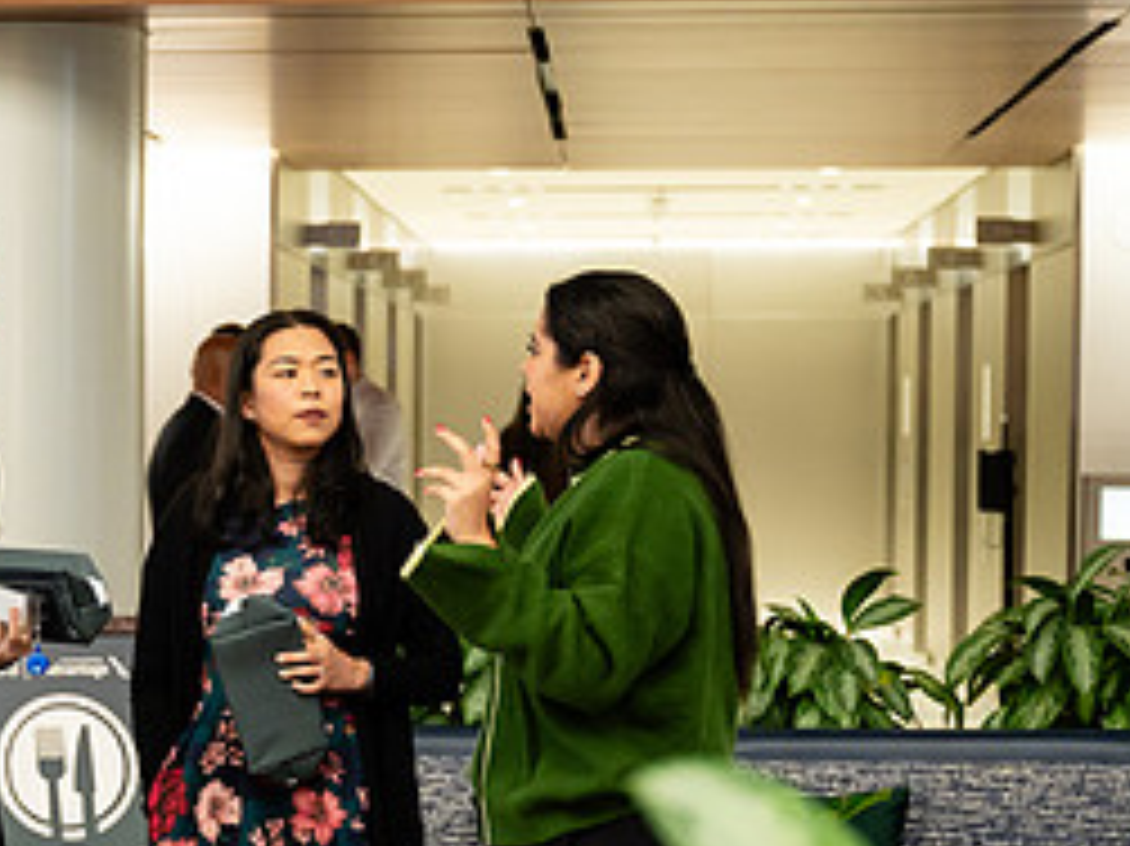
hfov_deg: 16.4
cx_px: 164
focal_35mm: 119
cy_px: 682
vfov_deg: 12.4
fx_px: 3883
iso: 1000
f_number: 3.2
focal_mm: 50
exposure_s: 1/200
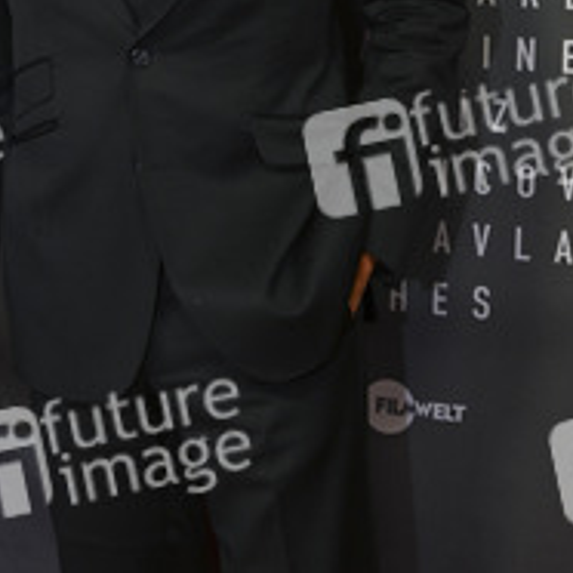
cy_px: -9
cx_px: 182
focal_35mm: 102
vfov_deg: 16.7
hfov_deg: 17.0
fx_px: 1910
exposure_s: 1/160
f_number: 6.3
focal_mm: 56
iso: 1000
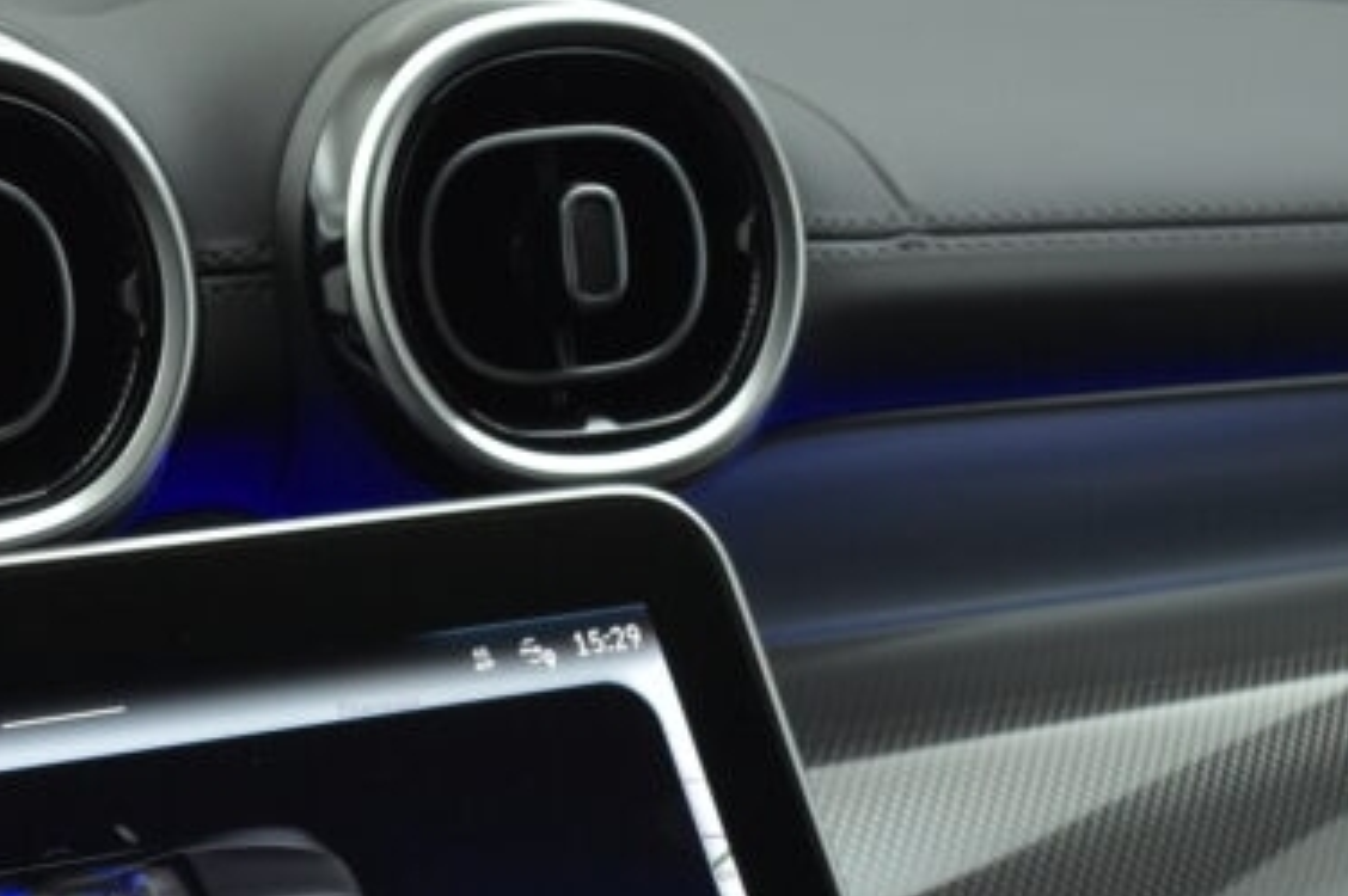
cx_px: 75
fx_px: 3367
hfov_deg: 22.0
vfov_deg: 14.6
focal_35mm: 90
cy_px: 1104
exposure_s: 1/100
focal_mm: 22
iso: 1600
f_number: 3.8
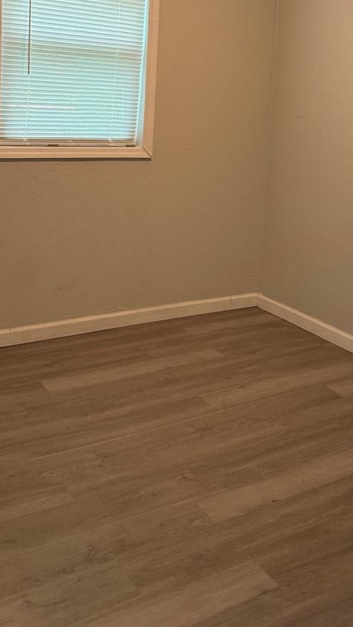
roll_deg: -4.5
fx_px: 649
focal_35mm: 39
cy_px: 170
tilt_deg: -4.6
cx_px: 208
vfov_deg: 49.9
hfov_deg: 30.4
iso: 250
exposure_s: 1/60
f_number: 1.78
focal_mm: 6.76
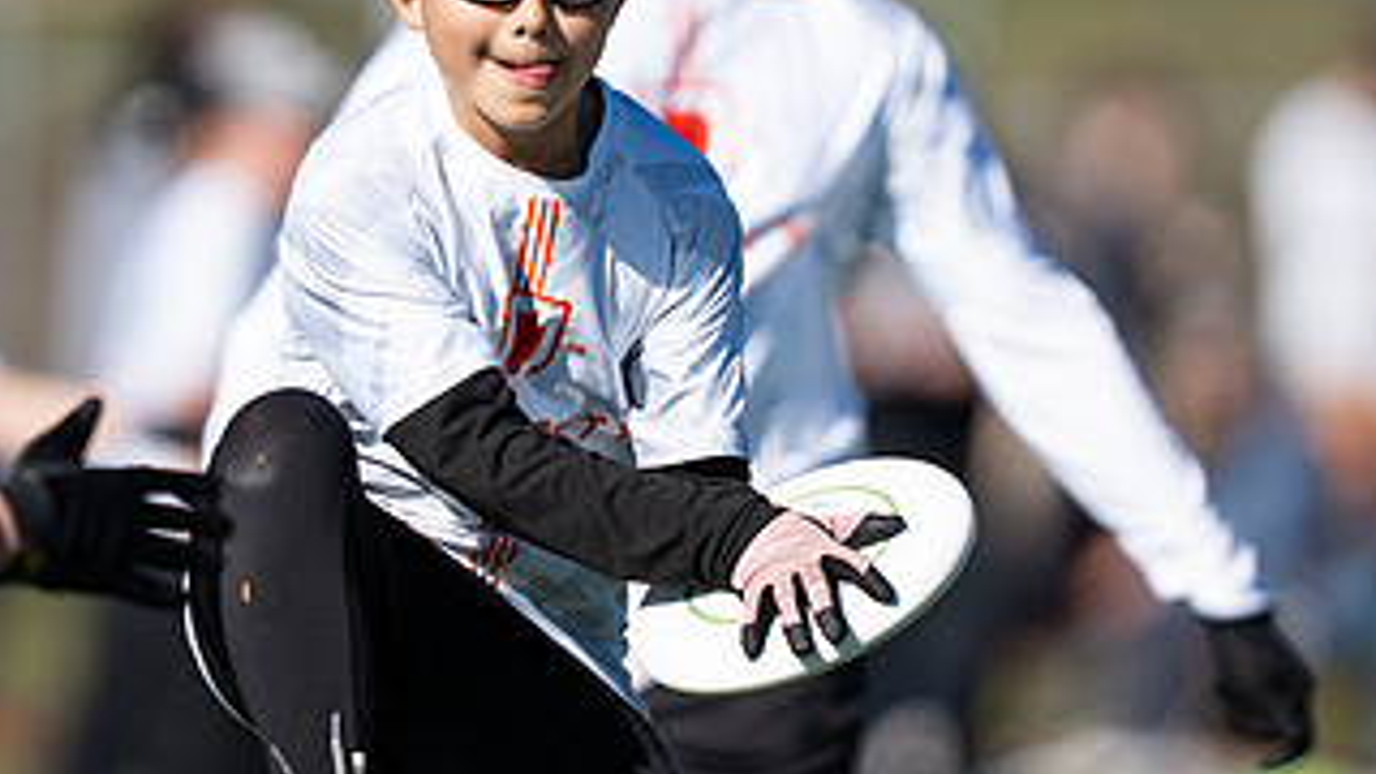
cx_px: 653
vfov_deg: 1.3
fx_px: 32983
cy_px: 251
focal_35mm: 904
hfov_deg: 2.4
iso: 100
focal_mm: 400
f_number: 2.8
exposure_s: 1/2000
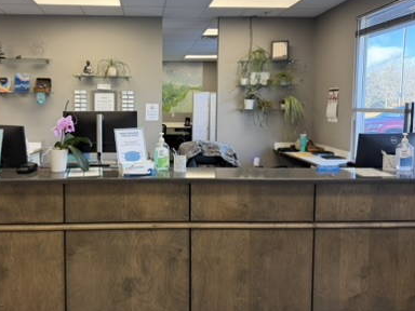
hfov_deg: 59.3
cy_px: 129
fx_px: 360
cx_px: 158
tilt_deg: -4.8
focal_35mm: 30
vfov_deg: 46.6
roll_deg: -0.4
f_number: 1.78
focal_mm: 6.76
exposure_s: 1/183
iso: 200
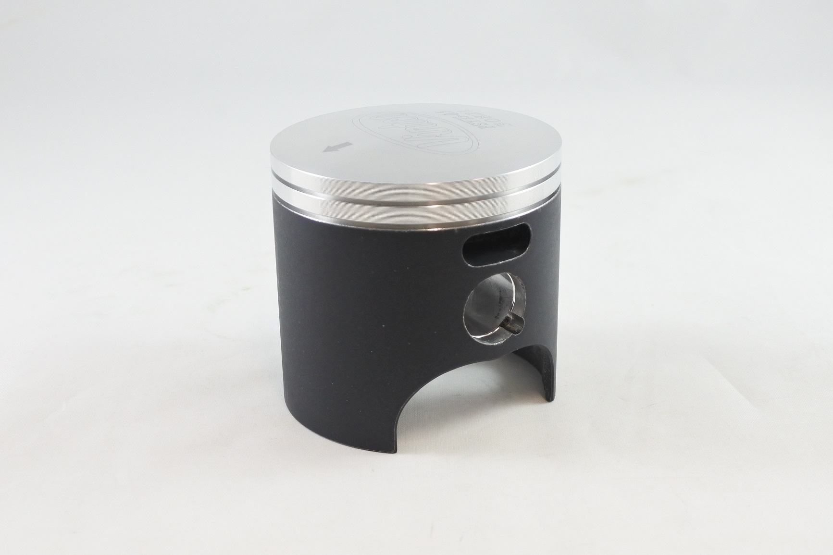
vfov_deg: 35.0
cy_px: 278
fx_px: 879
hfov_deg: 50.7
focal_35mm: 38
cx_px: 416
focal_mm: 14.3
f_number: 4
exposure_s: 1/125
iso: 560
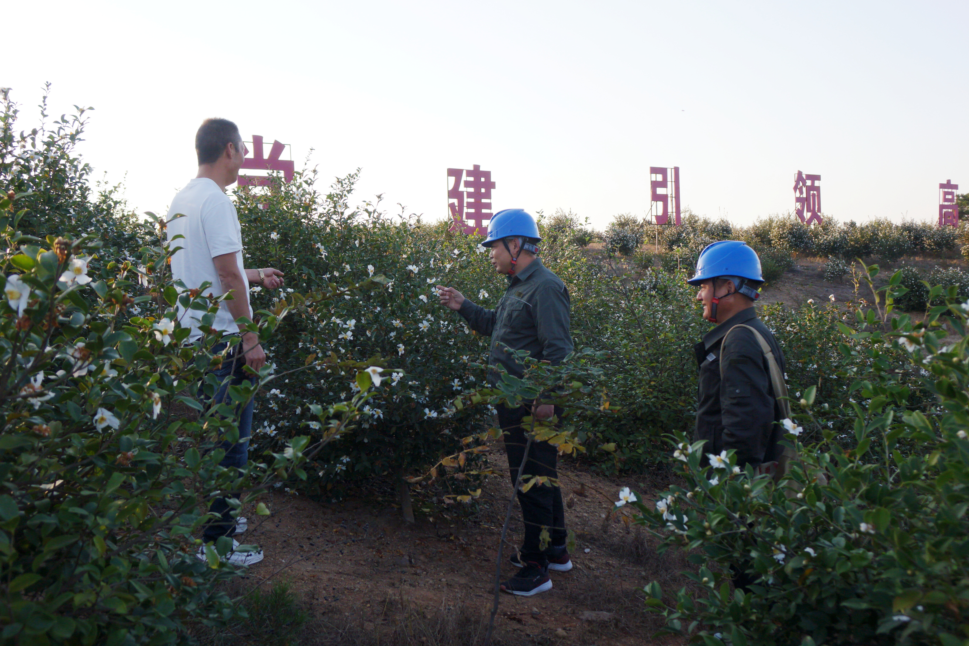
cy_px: 323
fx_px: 969
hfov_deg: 53.1
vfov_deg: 36.9
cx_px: 484
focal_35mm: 36
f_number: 2.8
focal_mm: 13.1
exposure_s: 1/1600
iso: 320
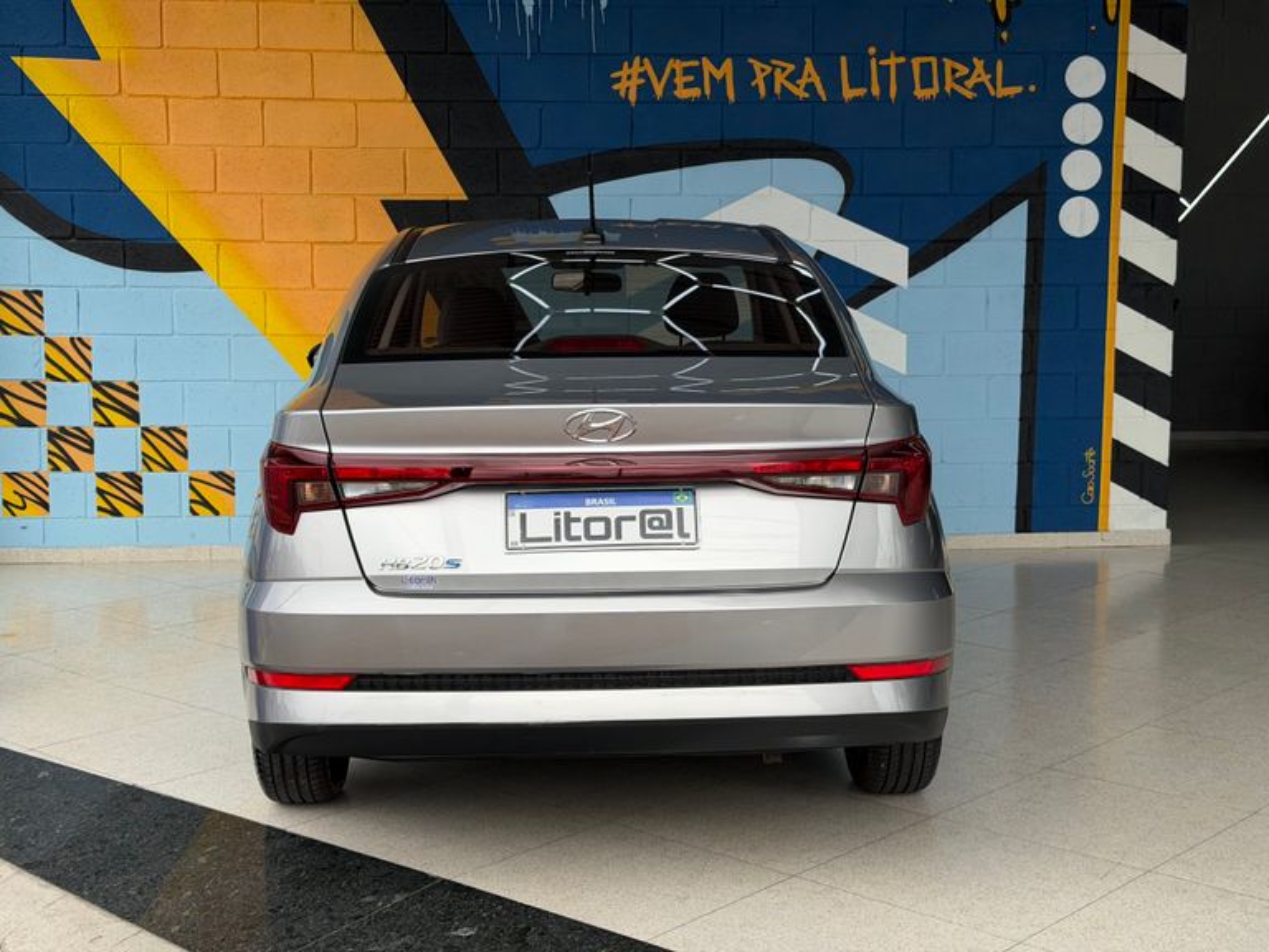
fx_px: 1760
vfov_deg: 30.3
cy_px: 476
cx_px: 634
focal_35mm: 48
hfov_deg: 39.7
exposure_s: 1/2667
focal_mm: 6.76
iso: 64
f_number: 1.78
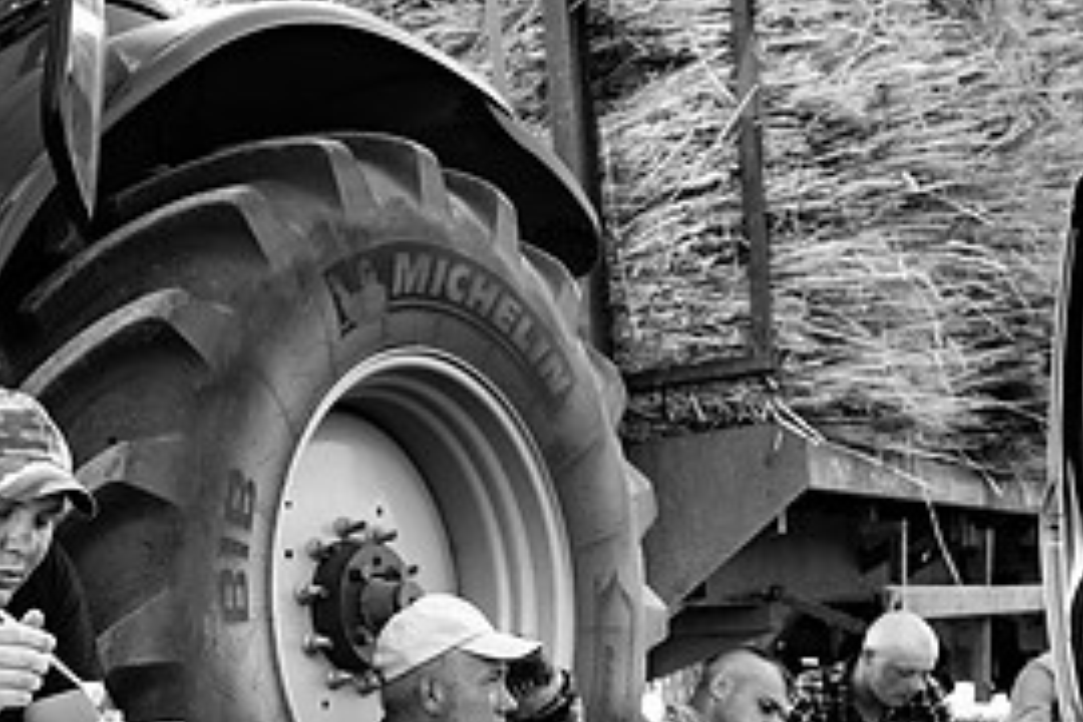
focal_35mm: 54
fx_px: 1624
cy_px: 552
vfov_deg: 24.7
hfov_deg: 35.8
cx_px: 235
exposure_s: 1/800
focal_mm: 24
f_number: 5.6
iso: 64
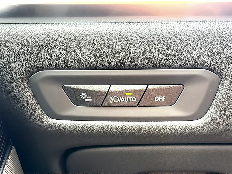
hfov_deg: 42.9
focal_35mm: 44
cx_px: 116
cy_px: 87
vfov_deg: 32.9
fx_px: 295
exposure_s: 1/101
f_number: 1.78
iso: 125
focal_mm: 6.86
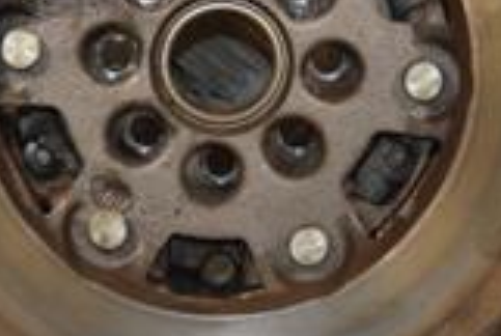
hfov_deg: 9.2
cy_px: -6
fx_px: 3109
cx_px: 159
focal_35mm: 223
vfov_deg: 6.2
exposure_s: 1/160
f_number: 4.8
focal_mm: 40
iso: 800
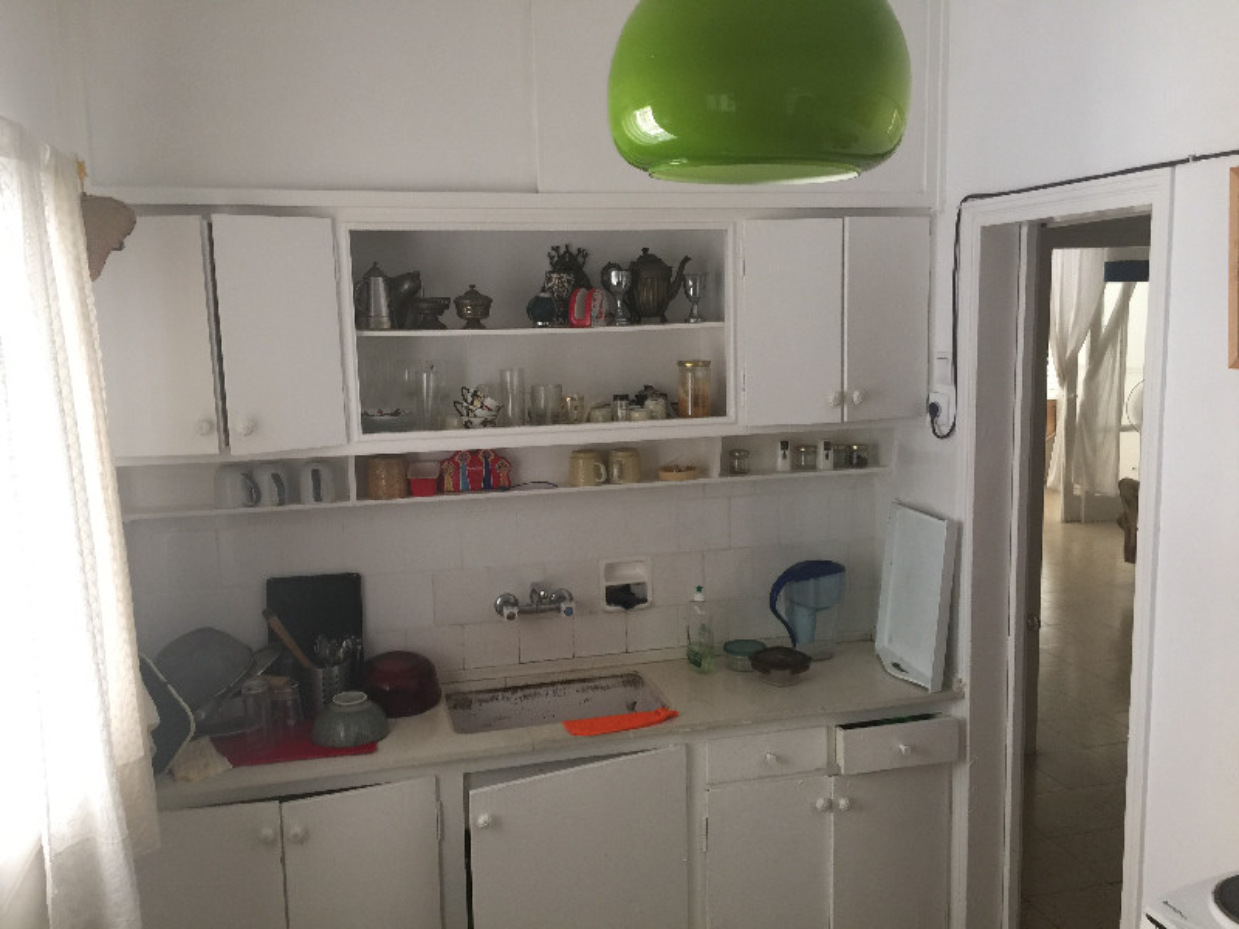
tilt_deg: -7.0
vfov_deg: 48.2
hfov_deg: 61.7
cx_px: 620
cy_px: 464
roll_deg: +0.5
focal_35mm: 29
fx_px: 1038
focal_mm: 4.15
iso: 40
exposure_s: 1/15
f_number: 2.2
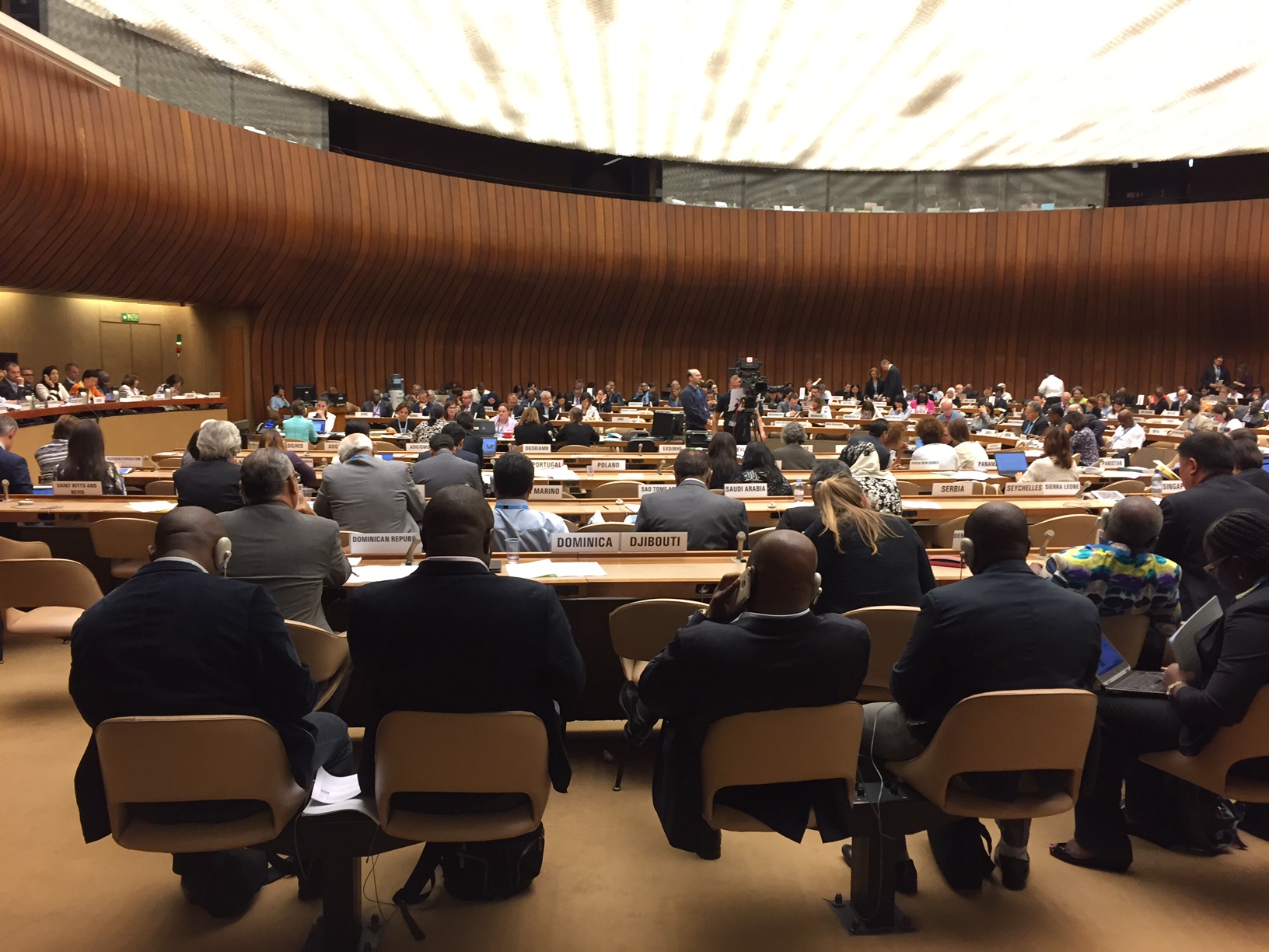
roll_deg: -1.4
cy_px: 476
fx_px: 1063
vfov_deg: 48.2
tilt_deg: -7.1
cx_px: 634
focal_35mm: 29
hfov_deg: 61.7
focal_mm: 4.15
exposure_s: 1/33
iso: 125
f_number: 2.2
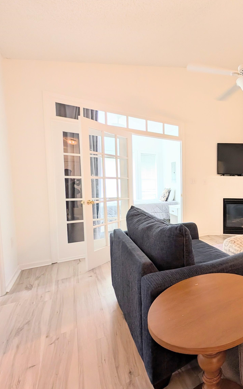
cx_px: 256
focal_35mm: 17
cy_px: 194
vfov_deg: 94.4
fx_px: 180
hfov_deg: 50.8
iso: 53
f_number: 1.7
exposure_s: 1/40
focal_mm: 2.02
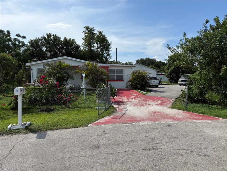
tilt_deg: -2.4
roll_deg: +1.1
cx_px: 114
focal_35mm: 24
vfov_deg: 56.8
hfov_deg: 71.6
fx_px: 157
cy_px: 86
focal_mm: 6.76
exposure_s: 1/6173
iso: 80
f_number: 1.78
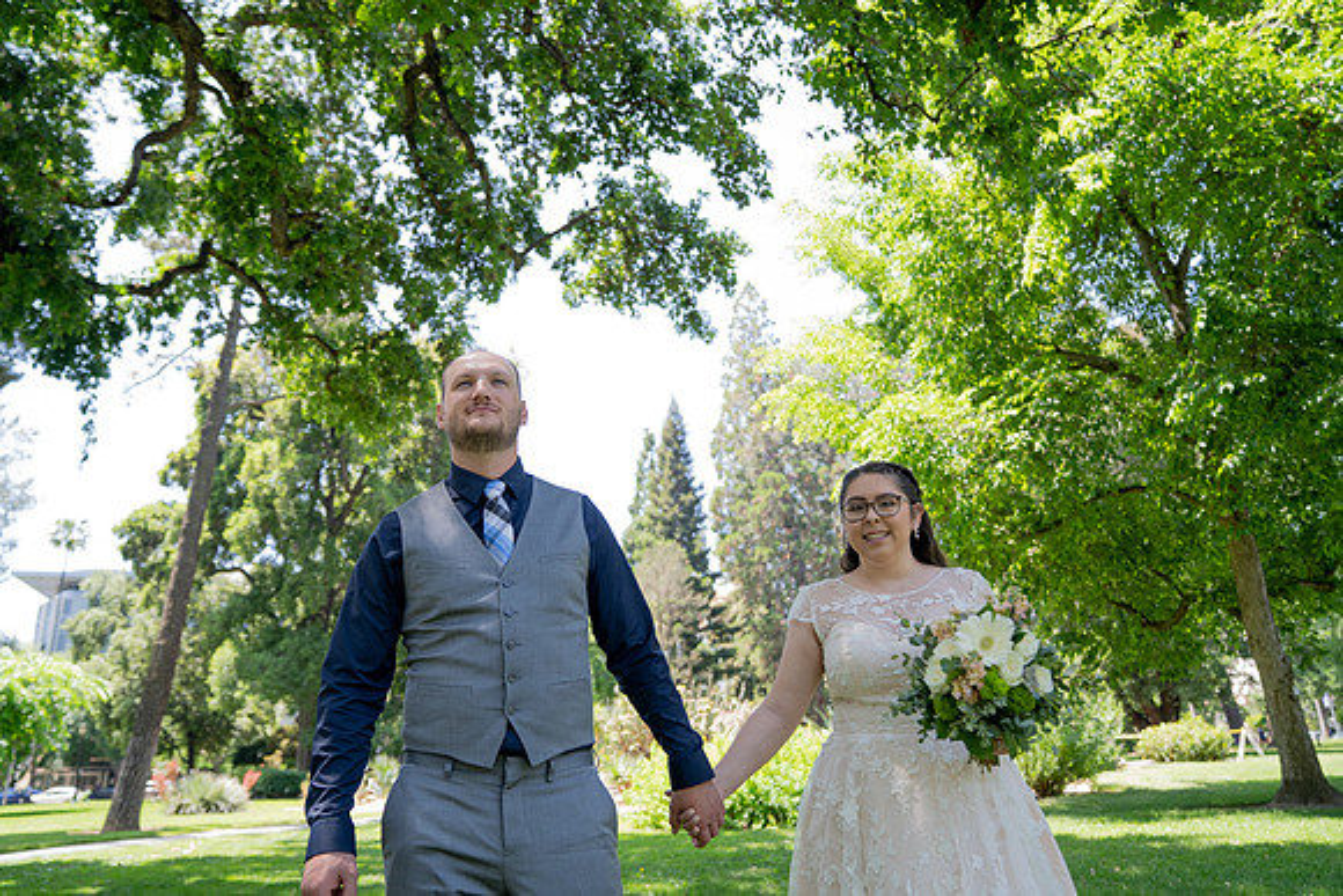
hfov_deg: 73.7
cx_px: 672
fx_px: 896
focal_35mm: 24
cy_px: 448
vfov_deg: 53.2
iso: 250
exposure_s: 1/320
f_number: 2.8
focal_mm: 24
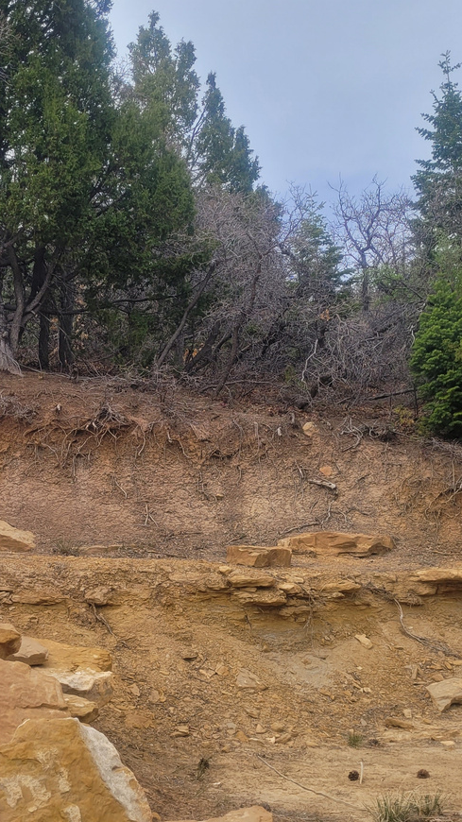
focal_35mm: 50
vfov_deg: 41.3
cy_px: 459
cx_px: 145
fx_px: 1090
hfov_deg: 23.8
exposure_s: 1/2175
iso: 40
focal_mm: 5.4
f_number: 1.8
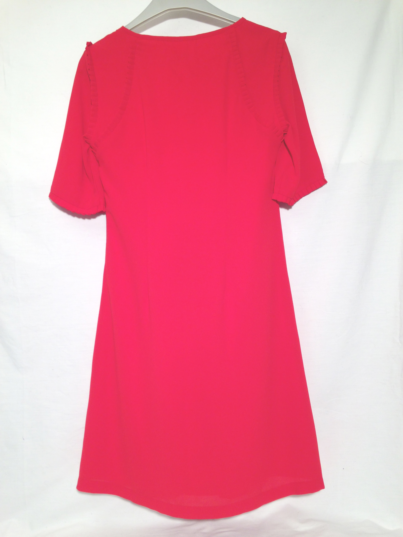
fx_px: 512
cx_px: 202
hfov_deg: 42.9
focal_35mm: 33
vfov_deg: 55.4
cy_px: 268
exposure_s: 1/40
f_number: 2.4
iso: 50
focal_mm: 4.12
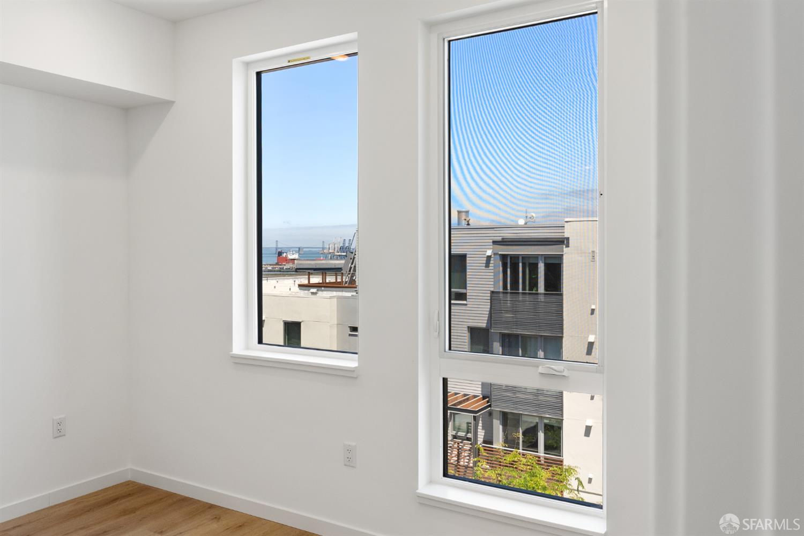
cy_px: 268
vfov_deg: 43.9
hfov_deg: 62.3
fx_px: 665
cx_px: 402
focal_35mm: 30
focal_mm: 29.8
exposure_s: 1/125
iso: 640
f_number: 8
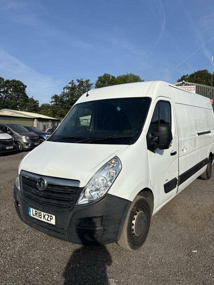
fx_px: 214
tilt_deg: -0.1
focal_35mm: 26
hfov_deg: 53.1
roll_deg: +9.5
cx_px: 107
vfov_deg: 67.3
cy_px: 142
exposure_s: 1/6993
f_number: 1.6
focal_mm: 5.96
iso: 50
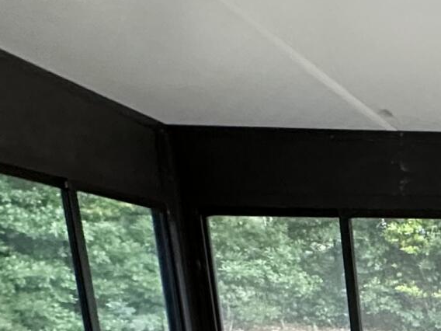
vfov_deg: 17.0
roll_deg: +0.0
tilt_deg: -14.2
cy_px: 560
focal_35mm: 74
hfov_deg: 19.3
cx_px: 811
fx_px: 943
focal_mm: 2.22
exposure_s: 1/60
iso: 500
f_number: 2.2
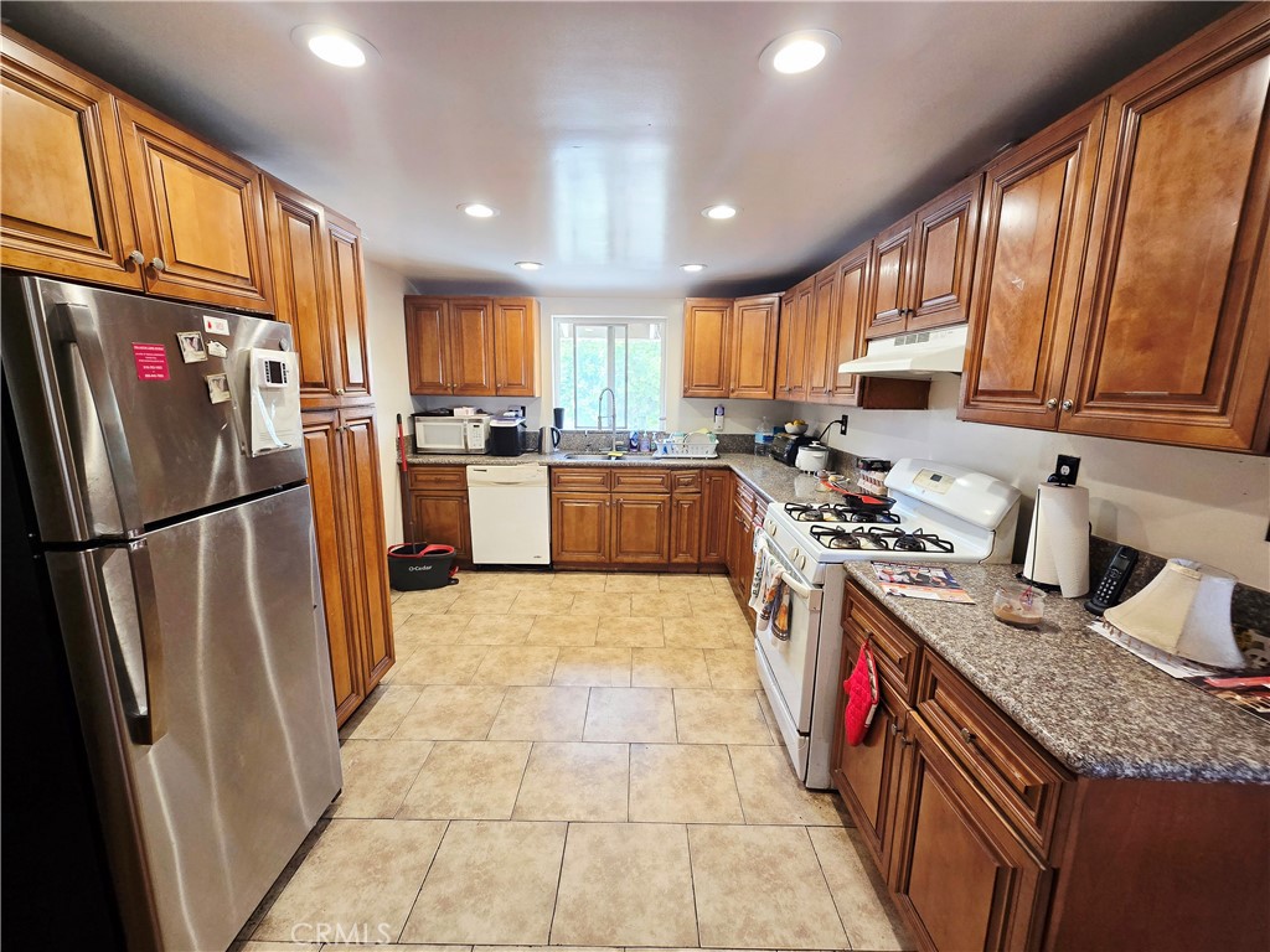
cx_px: 635
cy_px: 476
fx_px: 477
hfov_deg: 106.2
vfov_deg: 89.9
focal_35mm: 13
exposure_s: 1/60.2
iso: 125
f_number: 2.2
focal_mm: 2.2
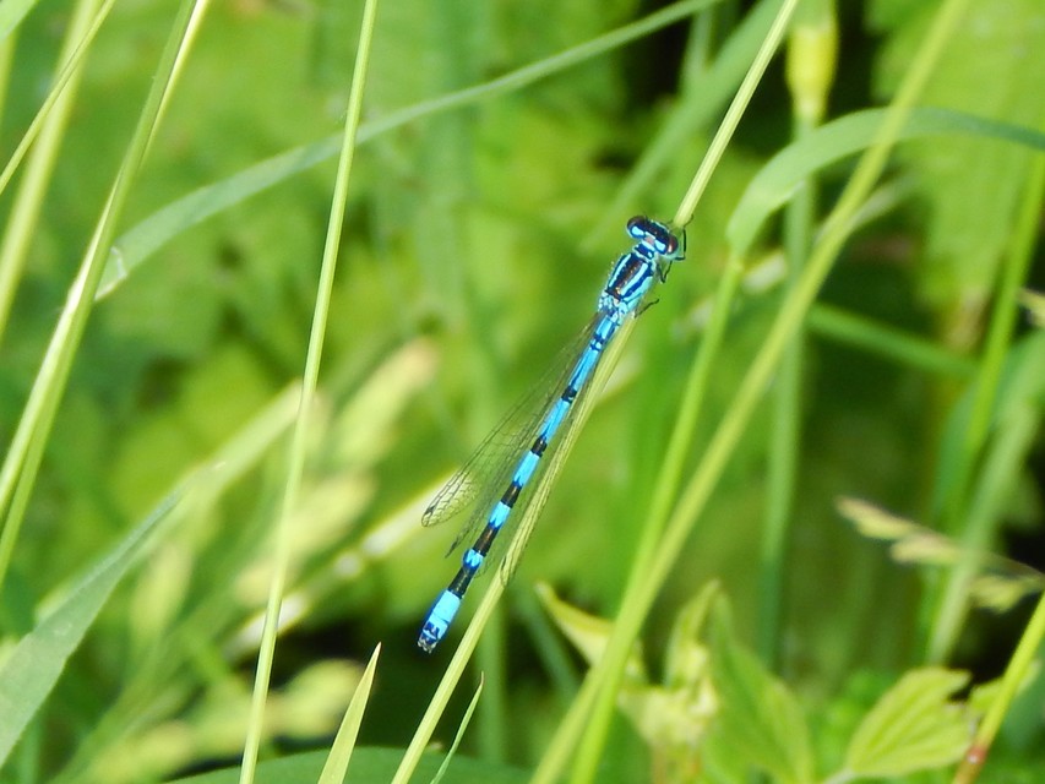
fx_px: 4831
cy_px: 392
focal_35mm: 160
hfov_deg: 12.3
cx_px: 522
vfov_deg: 9.3
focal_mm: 28.7
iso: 125
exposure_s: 1/100
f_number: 5.1
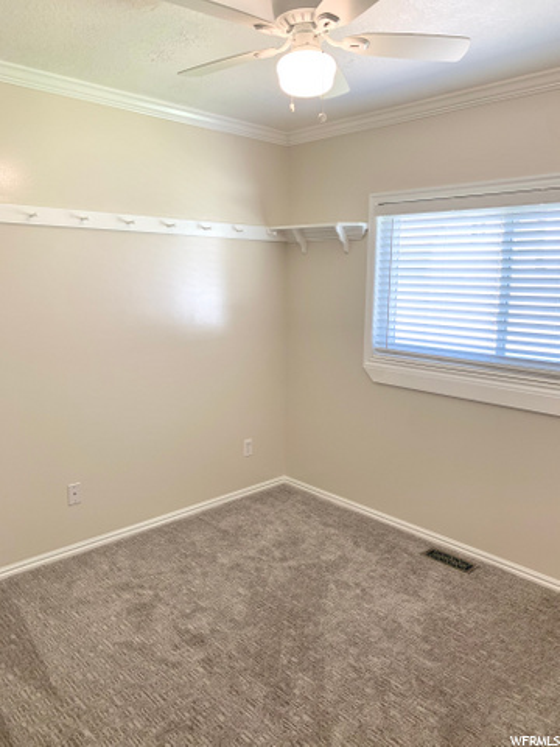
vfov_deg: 67.3
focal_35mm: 26
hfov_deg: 53.1
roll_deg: -0.9
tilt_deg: -10.3
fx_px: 561
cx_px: 280
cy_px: 374
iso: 64
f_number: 1.8
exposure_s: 1/60
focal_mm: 4.25
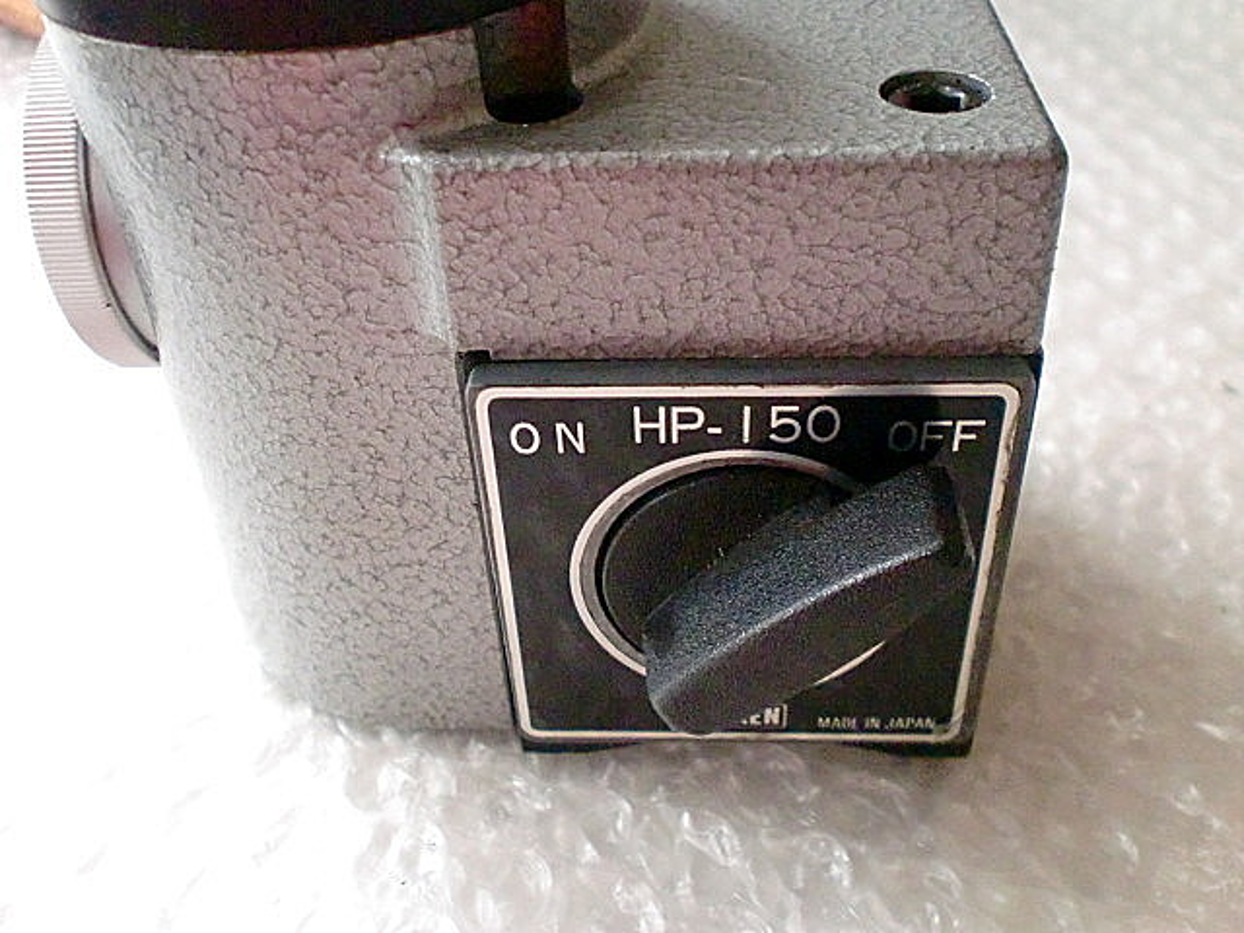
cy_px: 466
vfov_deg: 40.7
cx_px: 622
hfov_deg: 52.6
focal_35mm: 35
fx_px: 1258
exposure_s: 1/60
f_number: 3.1
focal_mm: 6.3
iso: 1250
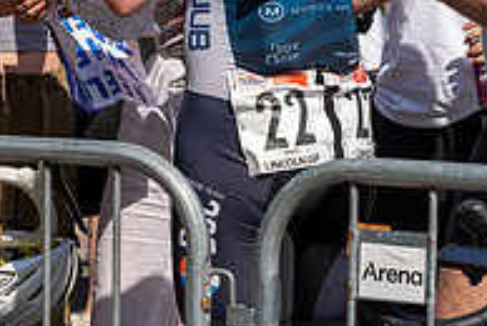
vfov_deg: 6.1
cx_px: 85
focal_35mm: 224
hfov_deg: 9.2
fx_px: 3035
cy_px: -137
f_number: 7.1
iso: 100
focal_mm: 75
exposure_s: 1/400
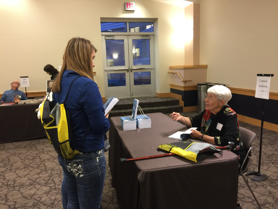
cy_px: 104
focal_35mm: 29
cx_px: 139
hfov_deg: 61.7
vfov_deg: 48.2
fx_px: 233
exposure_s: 1/15
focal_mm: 4.15
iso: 80
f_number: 2.2
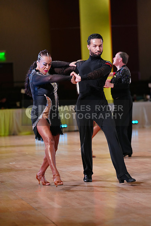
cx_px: 76
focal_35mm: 146
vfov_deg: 14.1
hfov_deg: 9.4
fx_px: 918
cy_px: 113
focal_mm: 146
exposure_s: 1/400
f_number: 2.8
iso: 2000
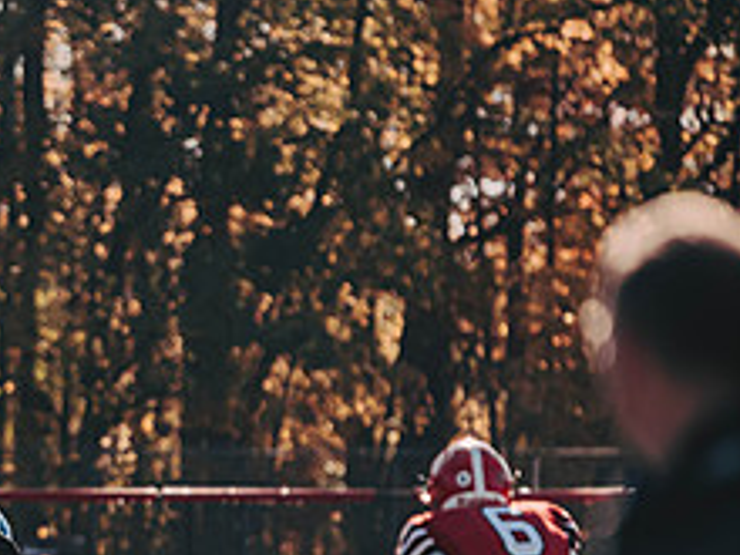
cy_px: 567
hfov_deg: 3.9
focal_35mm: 506
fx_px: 10817
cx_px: -151
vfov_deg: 2.9
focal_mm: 200
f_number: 3.2
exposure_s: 1/3200
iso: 250
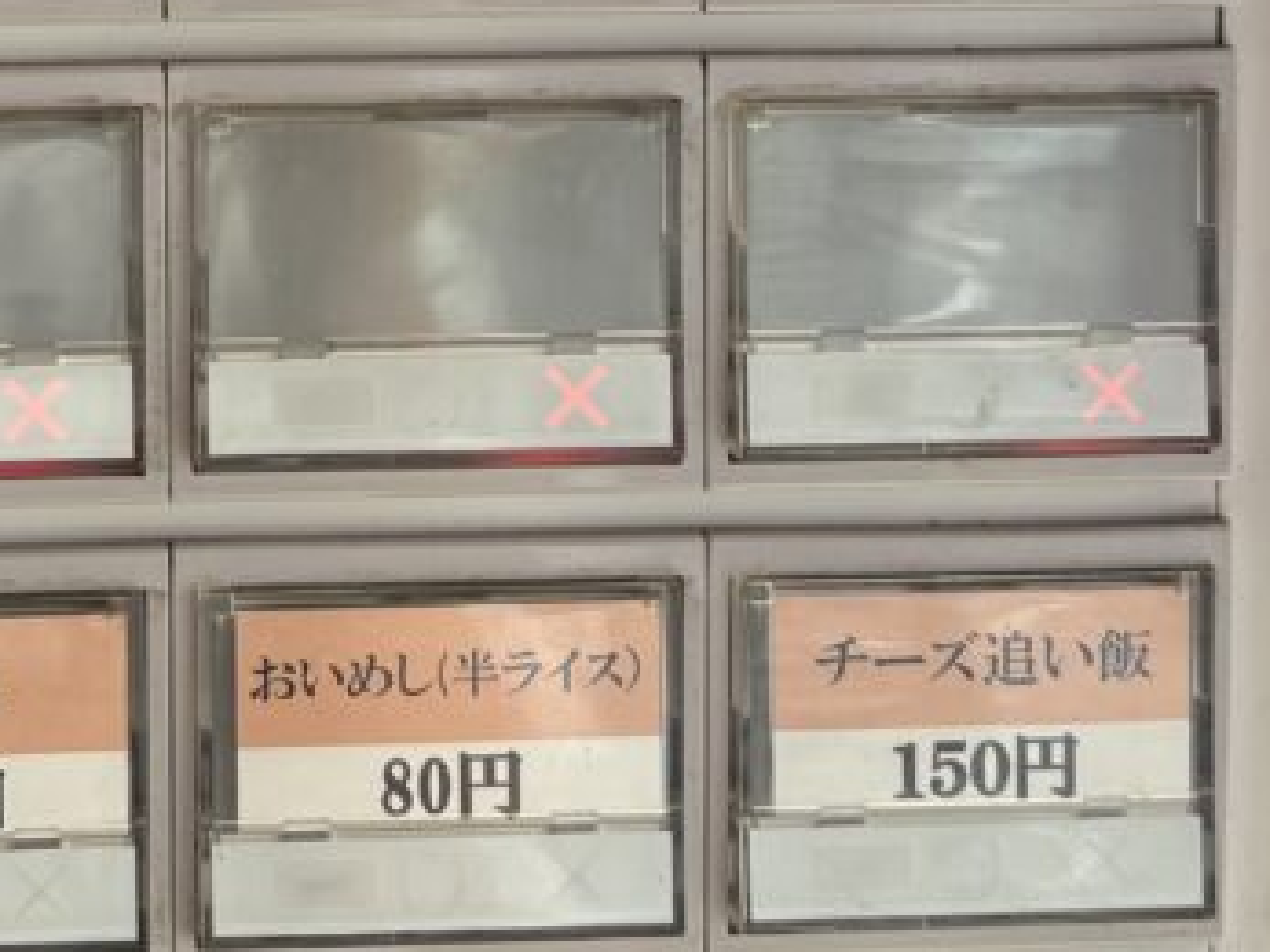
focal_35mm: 96
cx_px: 161
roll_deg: +0.7
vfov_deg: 14.9
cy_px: -161
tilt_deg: -5.3
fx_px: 3521
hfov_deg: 20.1
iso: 40
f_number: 1.6
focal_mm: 5.96
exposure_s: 1/311
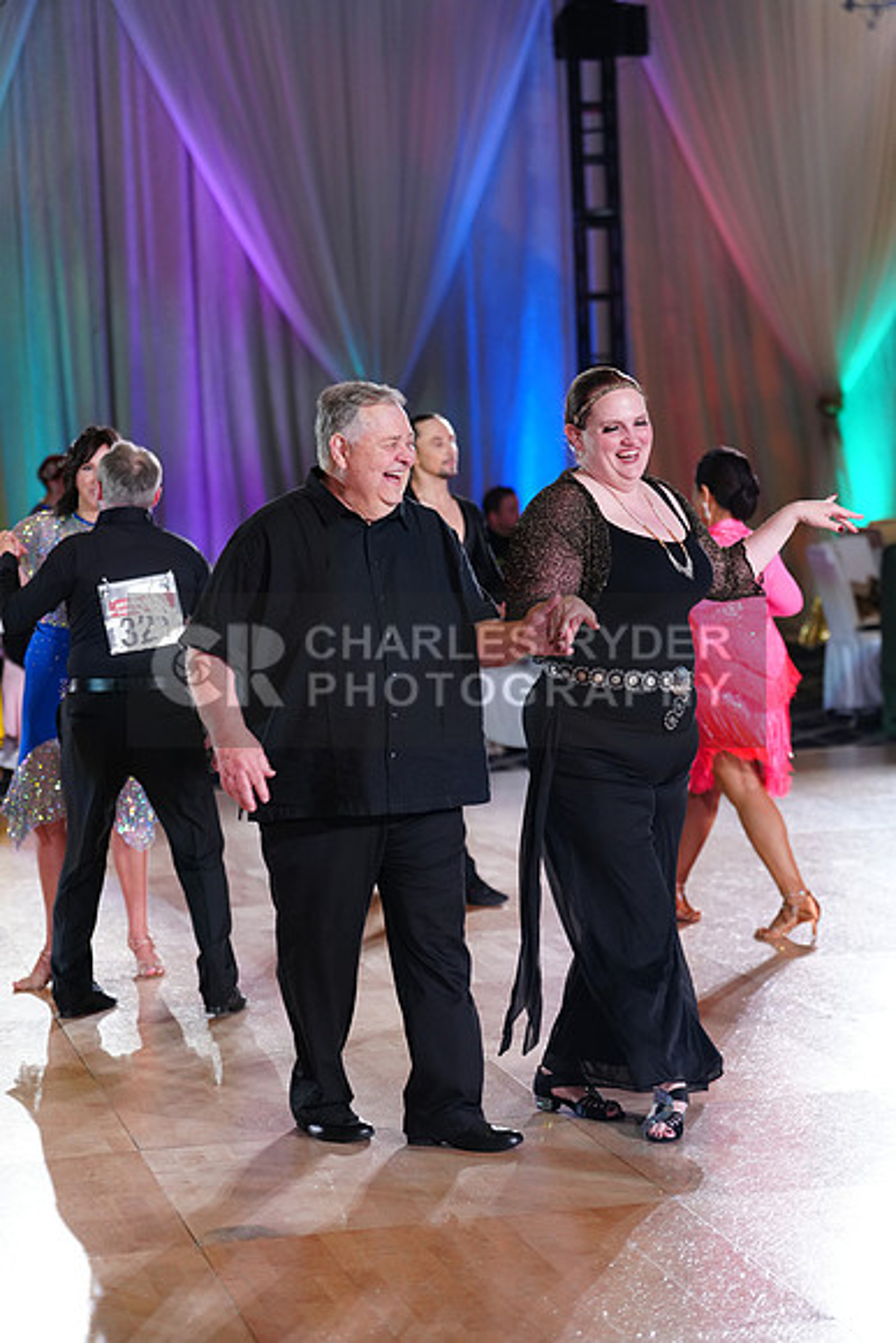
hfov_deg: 15.5
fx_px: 3283
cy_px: 672
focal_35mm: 88
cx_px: 448
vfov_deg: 23.1
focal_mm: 88
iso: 1250
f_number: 2.8
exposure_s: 1/320
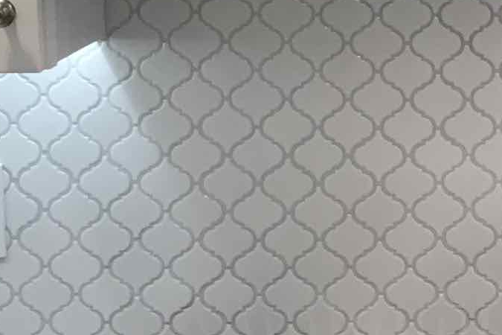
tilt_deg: -8.1
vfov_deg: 7.9
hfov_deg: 11.3
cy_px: 127
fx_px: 2426
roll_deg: -0.7
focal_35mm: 174
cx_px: 798
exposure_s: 1/60
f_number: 1.8
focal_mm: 3.99
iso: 32
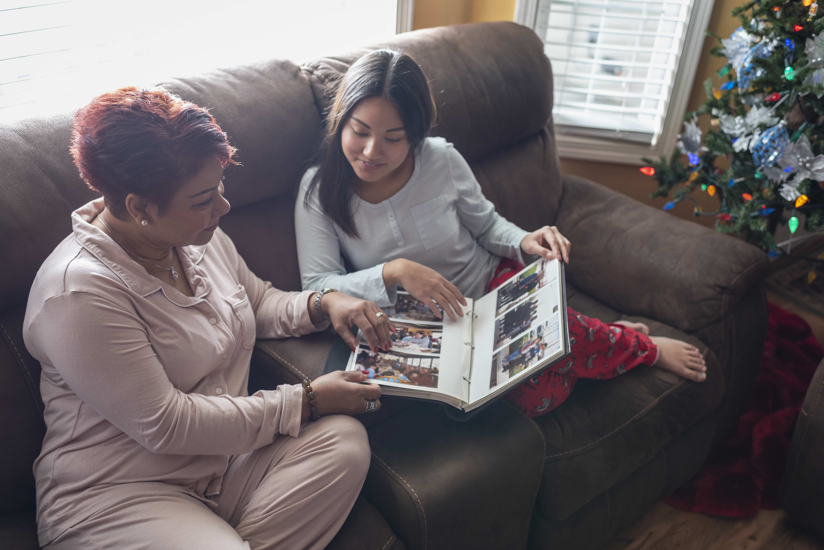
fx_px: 801
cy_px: 275
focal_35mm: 35
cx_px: 412
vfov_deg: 37.9
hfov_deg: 54.4
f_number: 2.8
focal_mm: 35
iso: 400
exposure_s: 1/125
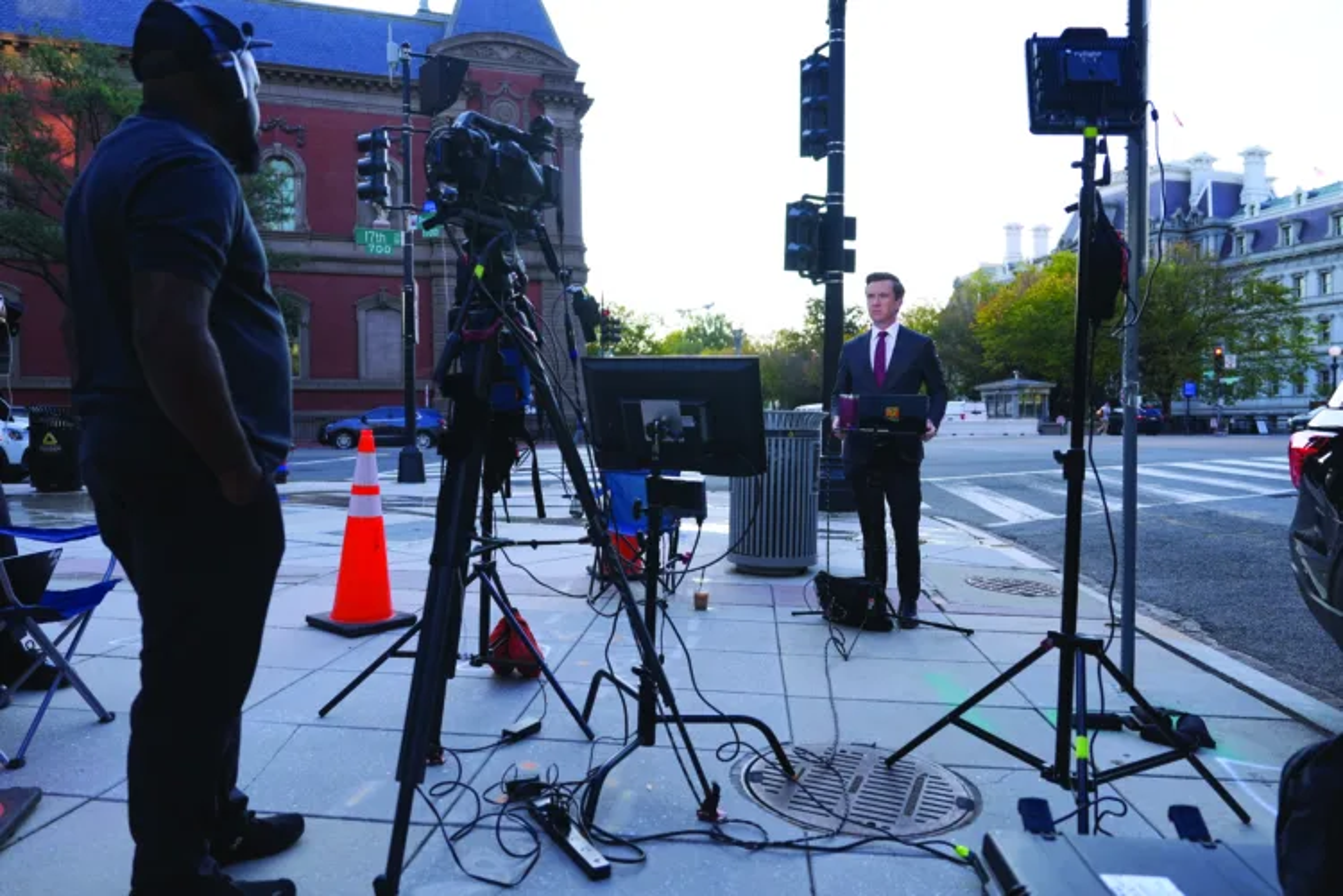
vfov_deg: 53.1
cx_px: 672
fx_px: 895
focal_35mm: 24
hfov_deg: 73.7
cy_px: 448
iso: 500
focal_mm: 24
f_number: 2.8
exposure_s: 1/1250
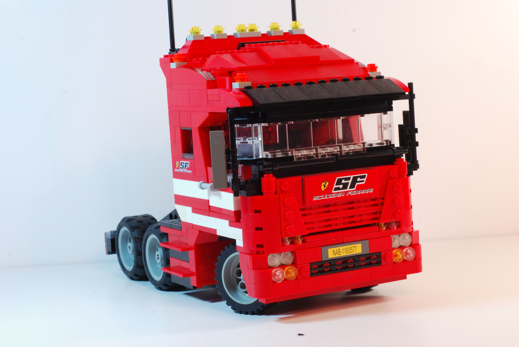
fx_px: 1083
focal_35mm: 75
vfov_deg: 18.2
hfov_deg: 27.0
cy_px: 174
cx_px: 260
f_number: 14
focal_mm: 50
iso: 800
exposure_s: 1/15
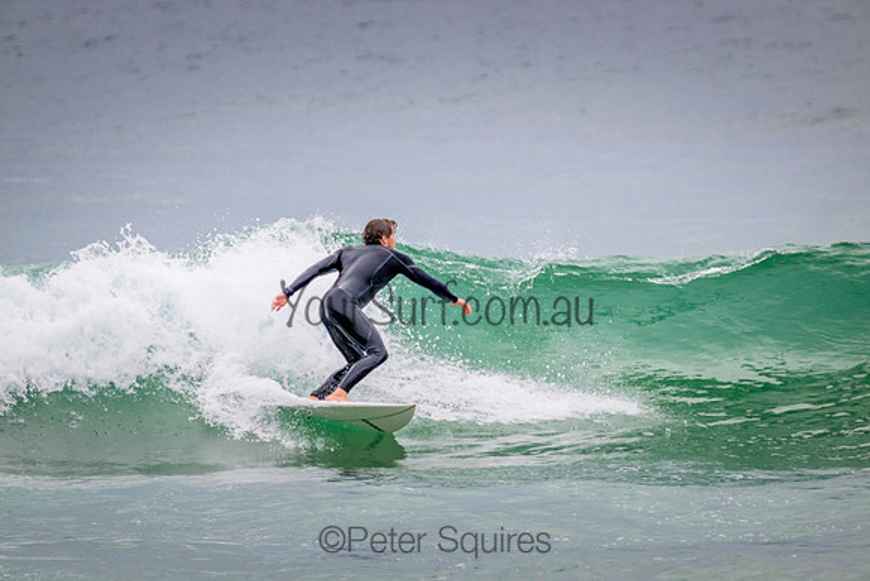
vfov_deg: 1.7
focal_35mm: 800
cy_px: 290
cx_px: 435
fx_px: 19337
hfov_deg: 2.6
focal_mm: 800
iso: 2000
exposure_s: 1/1250
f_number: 11
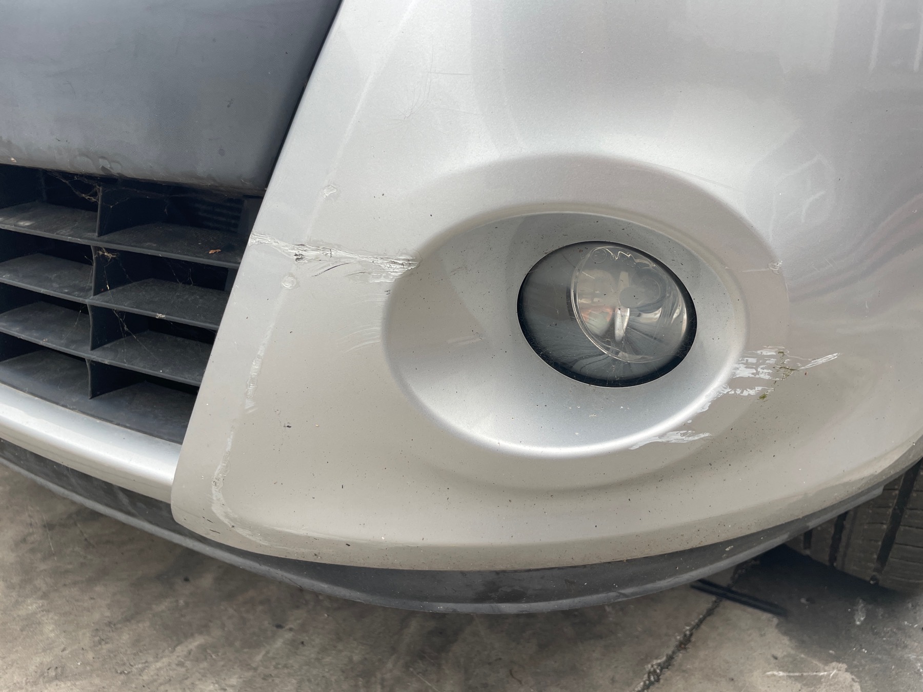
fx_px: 693
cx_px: 462
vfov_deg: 53.1
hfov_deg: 67.3
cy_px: 346
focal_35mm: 26
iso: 32
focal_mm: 4.2
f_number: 1.6
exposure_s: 1/274
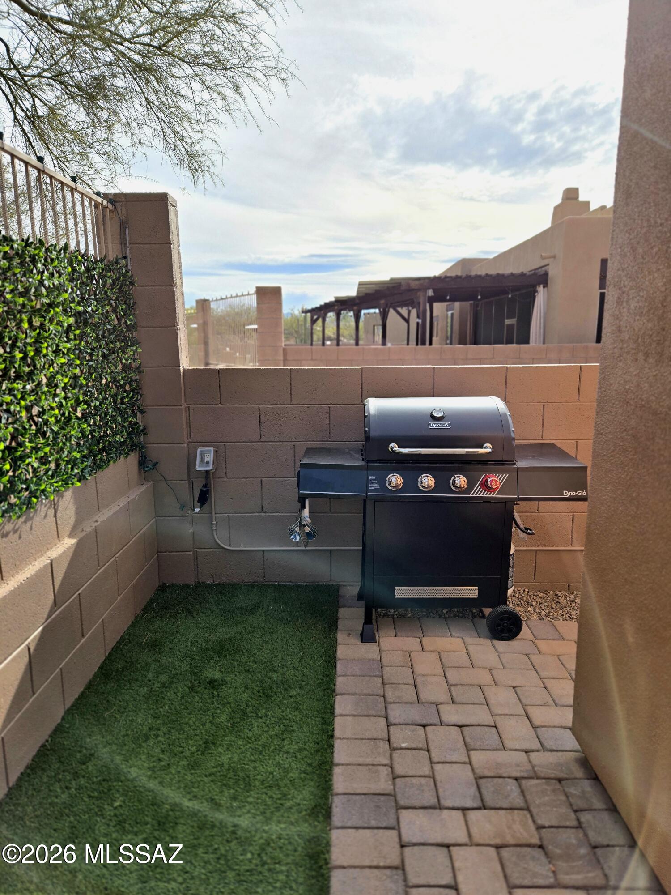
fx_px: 594
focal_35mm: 23
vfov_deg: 73.9
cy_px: 448
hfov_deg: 58.9
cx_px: 336
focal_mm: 5.4
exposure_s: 1/3333
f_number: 1.8
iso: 32
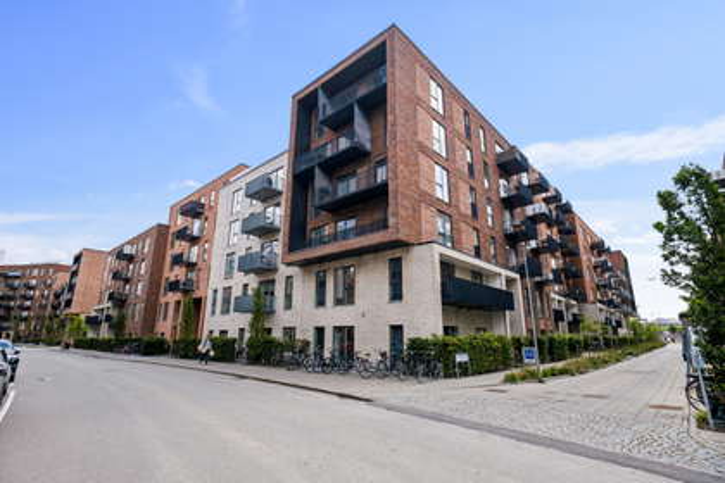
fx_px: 342
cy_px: 242
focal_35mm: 17
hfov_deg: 93.3
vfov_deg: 70.4
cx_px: 362
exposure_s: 1/2000
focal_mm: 11.5
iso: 400
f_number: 6.4
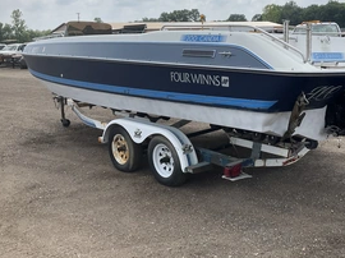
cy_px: 89
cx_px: 231
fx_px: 428
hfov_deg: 43.2
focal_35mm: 43
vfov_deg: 33.3
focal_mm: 3
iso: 25
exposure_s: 1/2141
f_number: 1.8
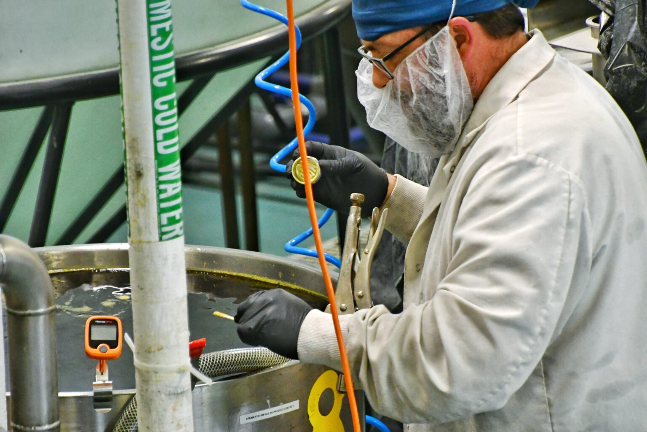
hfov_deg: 5.6
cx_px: 324
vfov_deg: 3.7
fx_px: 6649
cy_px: 216
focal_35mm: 370
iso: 3200
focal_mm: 185
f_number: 6
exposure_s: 1/250
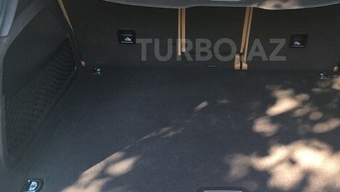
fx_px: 406
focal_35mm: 45
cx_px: 211
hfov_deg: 45.1
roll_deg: -0.1
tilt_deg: -18.9
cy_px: 50
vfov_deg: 26.3
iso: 32
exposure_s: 1/50
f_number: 2.2
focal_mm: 4.15
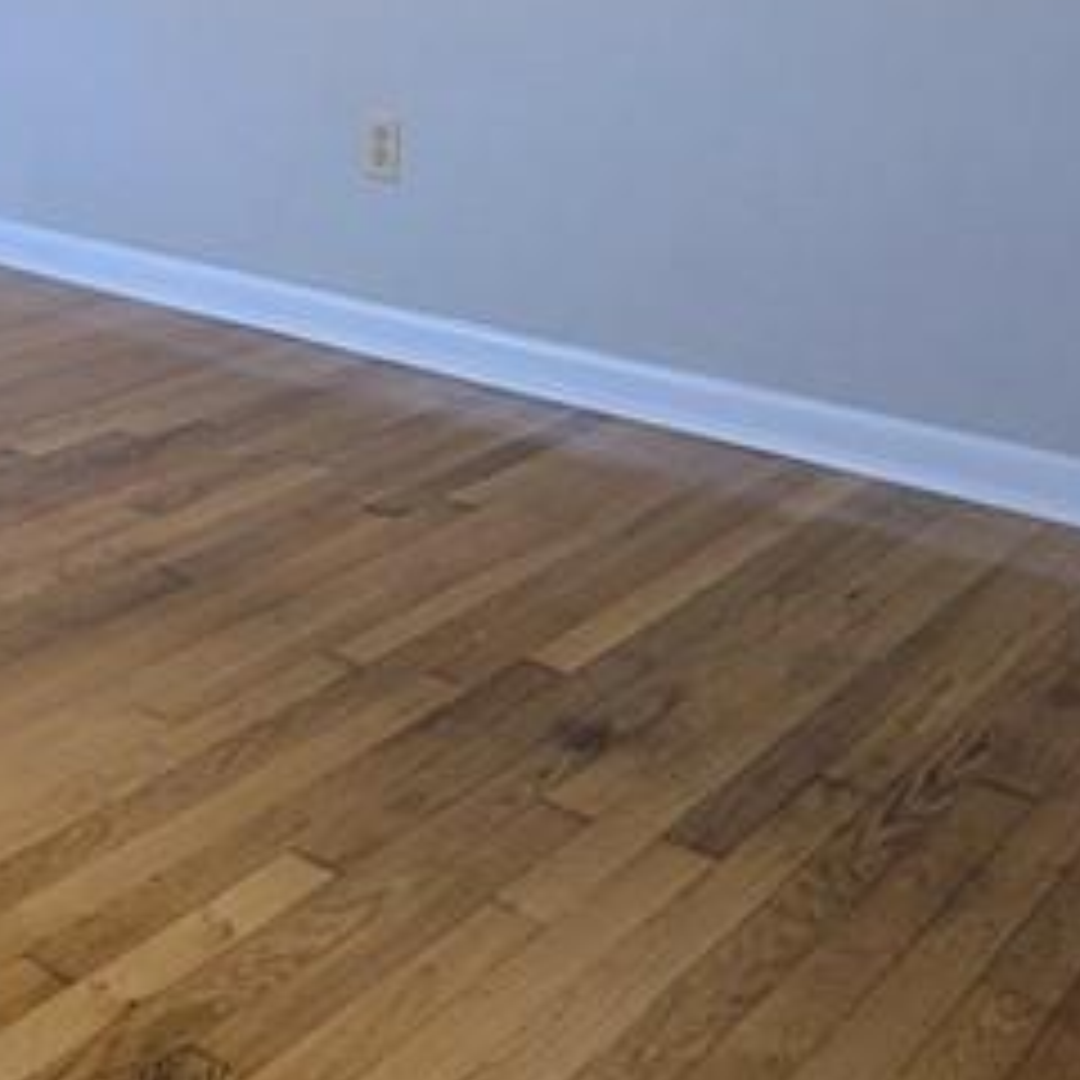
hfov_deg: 32.1
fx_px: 1730
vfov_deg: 31.5
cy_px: -54
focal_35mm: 49
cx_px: 16
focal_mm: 1.95
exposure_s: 1/24
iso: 74
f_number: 2.2
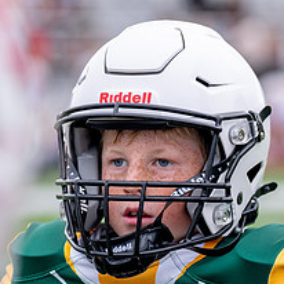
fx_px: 2850
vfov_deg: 5.7
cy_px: 221
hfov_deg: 5.7
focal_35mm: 307
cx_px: 213
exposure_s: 1/1600
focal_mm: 112
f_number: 2.8
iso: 640
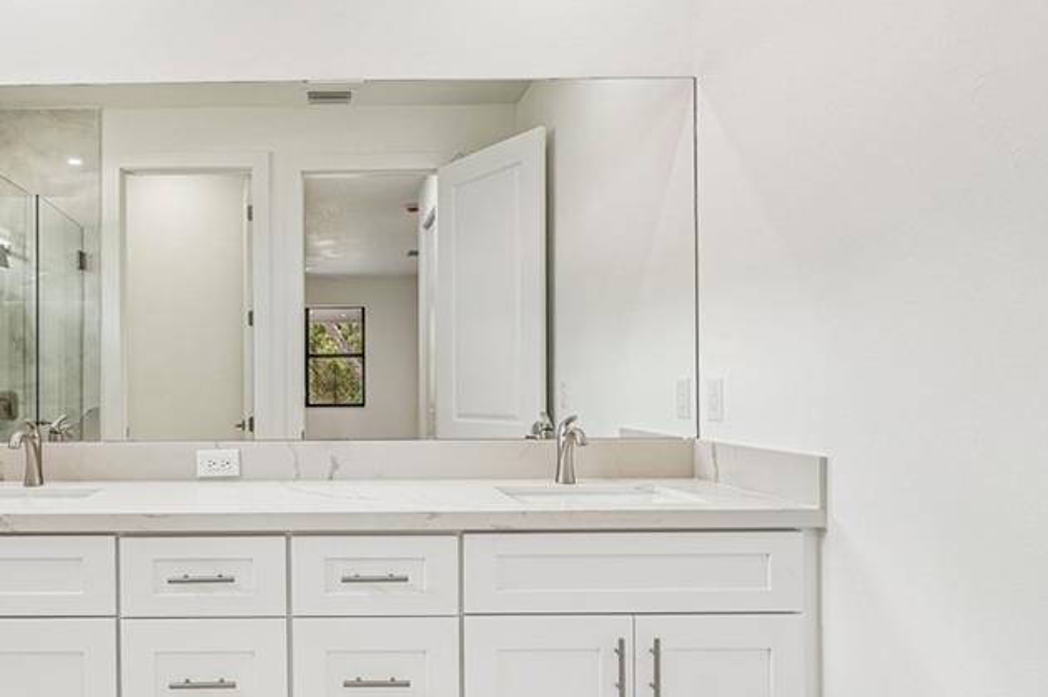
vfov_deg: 49.4
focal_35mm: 26
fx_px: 756
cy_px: 375
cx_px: 319
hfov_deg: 66.8
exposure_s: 1/25
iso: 400
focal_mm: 16
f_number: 8
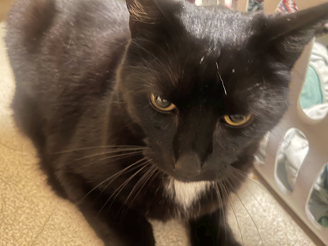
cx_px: 164
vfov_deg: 53.1
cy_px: 123
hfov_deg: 67.3
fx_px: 246
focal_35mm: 26
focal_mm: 5.1
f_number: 1.6
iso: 640
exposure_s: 1/11
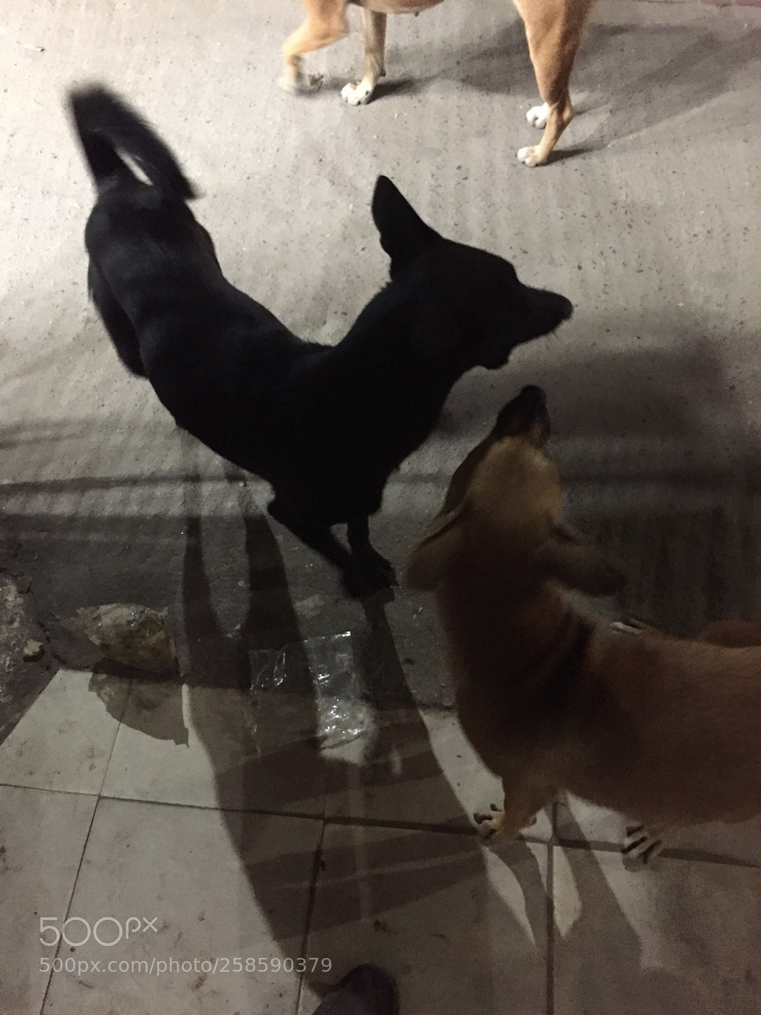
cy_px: 508
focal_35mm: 29
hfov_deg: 48.2
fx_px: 850
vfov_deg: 61.7
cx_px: 380
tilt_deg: -64.6
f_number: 2.2
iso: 400
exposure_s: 1/17
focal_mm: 4.15
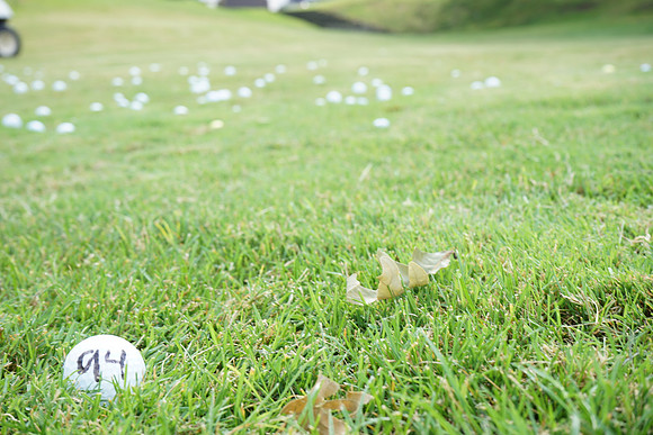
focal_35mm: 46
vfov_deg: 29.3
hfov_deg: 42.7
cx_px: 326
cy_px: 218
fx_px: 835
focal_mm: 46
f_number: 9
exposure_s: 1/30
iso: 100
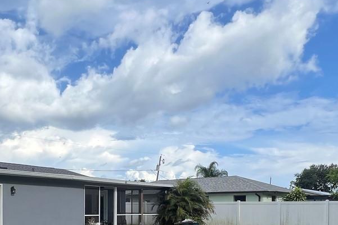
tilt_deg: -1.1
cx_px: 144
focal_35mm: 36
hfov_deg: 52.9
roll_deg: -0.5
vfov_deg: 34.4
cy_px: 212
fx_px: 338
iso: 32
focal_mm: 1.57
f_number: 1.8
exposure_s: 1/1698
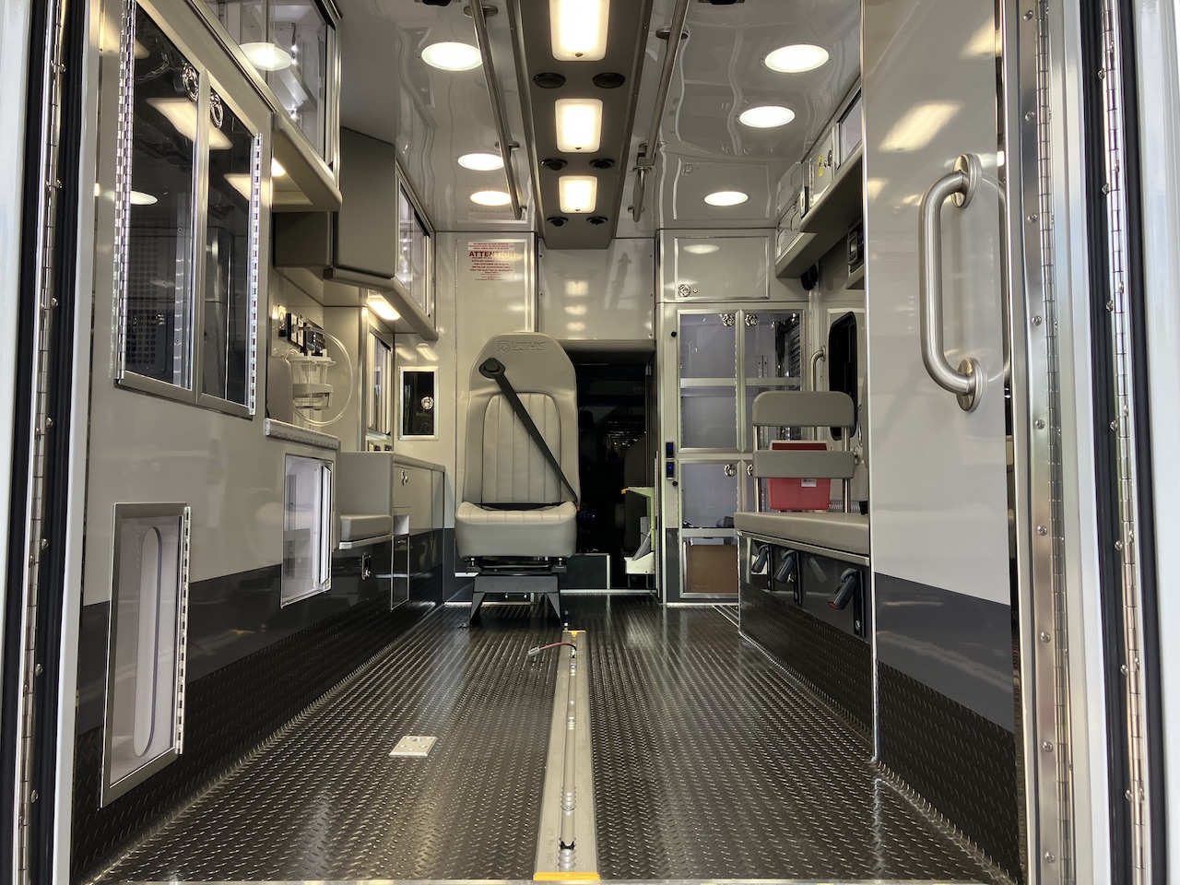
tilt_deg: +3.4
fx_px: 954
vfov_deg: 49.7
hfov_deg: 63.4
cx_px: 590
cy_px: 442
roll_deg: +0.0
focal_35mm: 28
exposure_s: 1/121
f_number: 1.8
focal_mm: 3.99
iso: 40
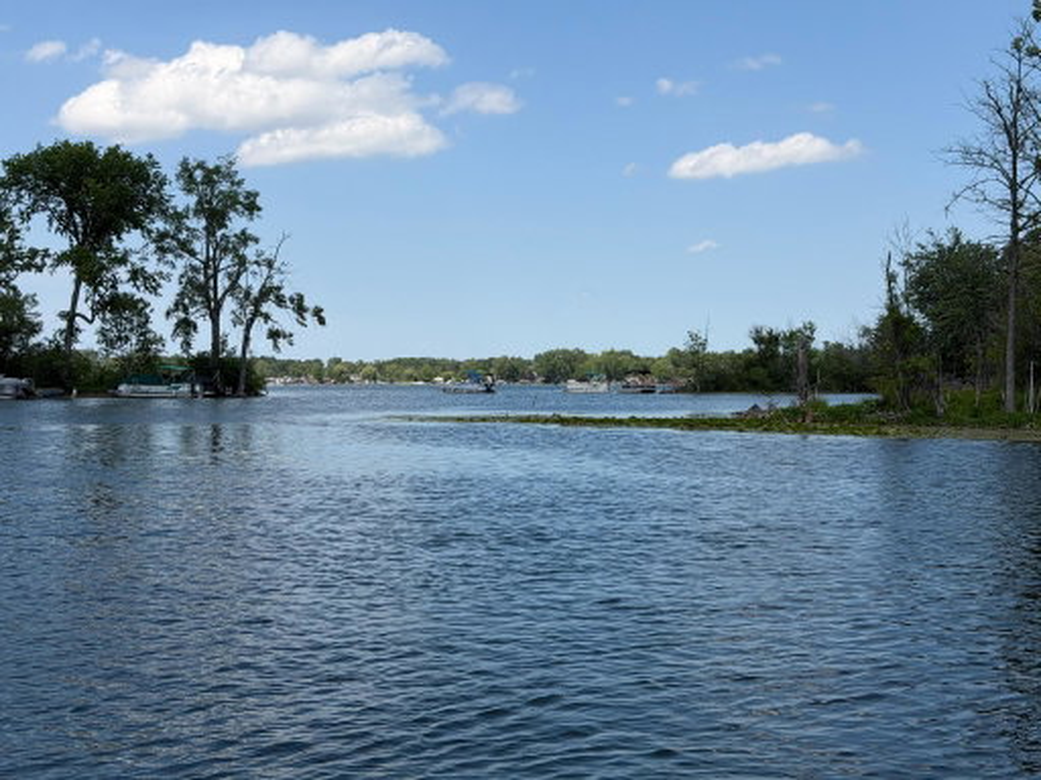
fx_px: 1443
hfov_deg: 39.7
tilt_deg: +0.1
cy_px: 390
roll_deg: -0.3
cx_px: 520
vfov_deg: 30.3
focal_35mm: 48
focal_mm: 6.76
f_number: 1.78
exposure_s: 1/5587
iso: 64
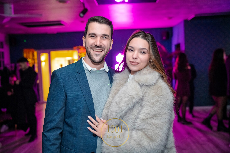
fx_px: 224
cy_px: 76
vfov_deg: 37.9
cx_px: 115
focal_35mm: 35
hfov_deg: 54.4
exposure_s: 1/80
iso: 4000
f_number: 2
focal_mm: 35
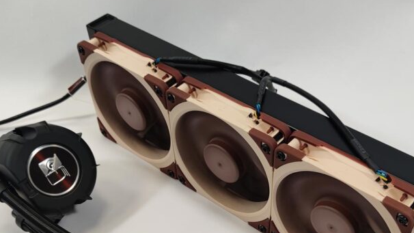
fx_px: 505
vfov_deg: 25.4
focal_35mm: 46
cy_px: 198
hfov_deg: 44.4
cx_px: 247
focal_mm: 6.78
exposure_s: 1/100
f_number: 1.85
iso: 100
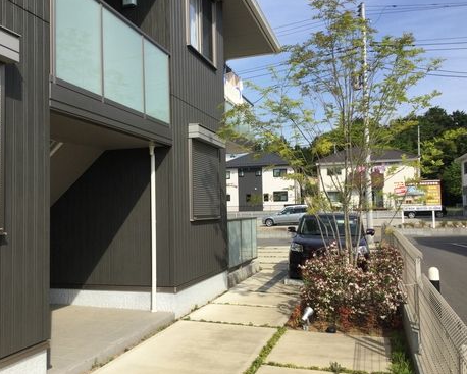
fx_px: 456
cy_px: 186
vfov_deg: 44.6
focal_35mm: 33
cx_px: 216
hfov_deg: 54.1
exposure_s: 1/1274
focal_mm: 3.3
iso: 25
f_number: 2.4
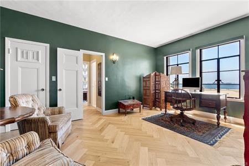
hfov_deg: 100.4
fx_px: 104
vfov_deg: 77.3
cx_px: 124
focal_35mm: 15
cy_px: 83
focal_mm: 10
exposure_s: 1/5
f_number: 8
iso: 400
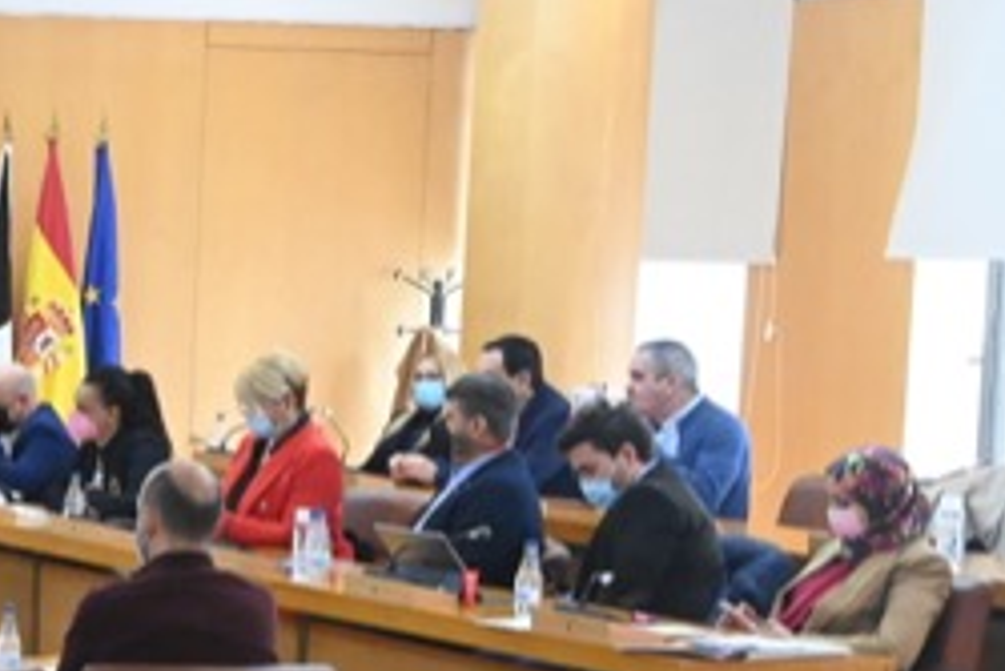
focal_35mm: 128
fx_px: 3575
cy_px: 544
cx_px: -591
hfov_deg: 14.7
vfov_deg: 10.7
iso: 16000
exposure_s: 1/200
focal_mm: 40
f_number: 11
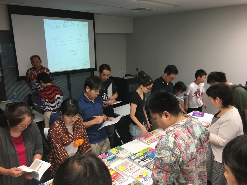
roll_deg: +0.2
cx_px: 124
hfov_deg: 61.7
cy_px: 92
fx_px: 207
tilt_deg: -12.5
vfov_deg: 48.2
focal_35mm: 29
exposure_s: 1/30
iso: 80
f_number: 2.2
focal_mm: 4.15
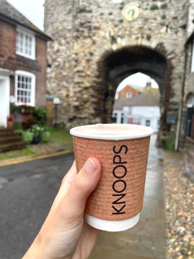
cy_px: 130
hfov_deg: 53.1
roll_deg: -2.7
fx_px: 194
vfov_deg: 67.3
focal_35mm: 26
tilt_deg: -4.3
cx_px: 97
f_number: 1.6
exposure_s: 1/121
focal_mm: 4.2
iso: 32
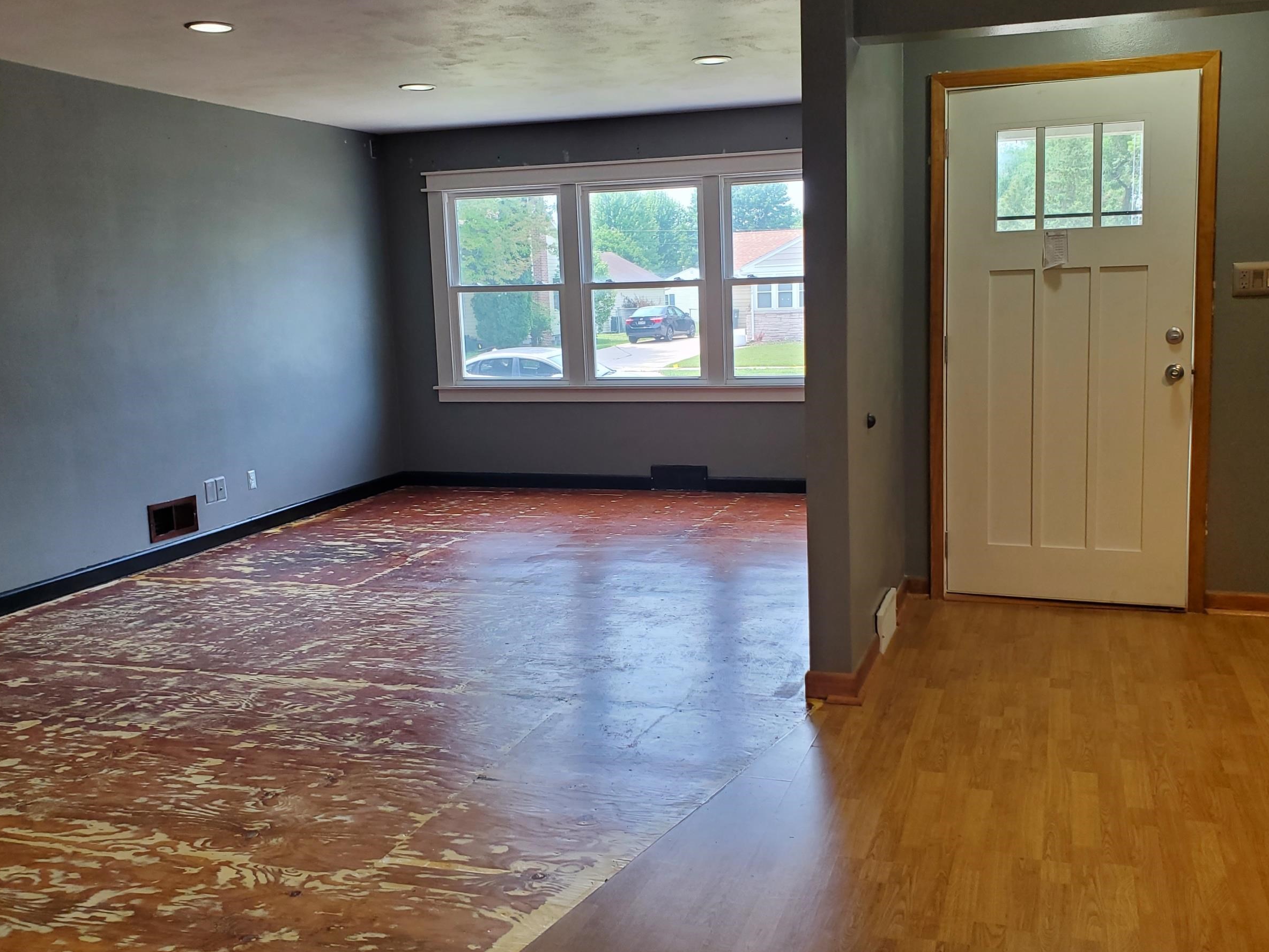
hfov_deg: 58.1
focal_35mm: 31
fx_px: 1137
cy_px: 446
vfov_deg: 45.4
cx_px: 717
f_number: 2.4
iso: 125
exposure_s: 1/120
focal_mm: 4.3
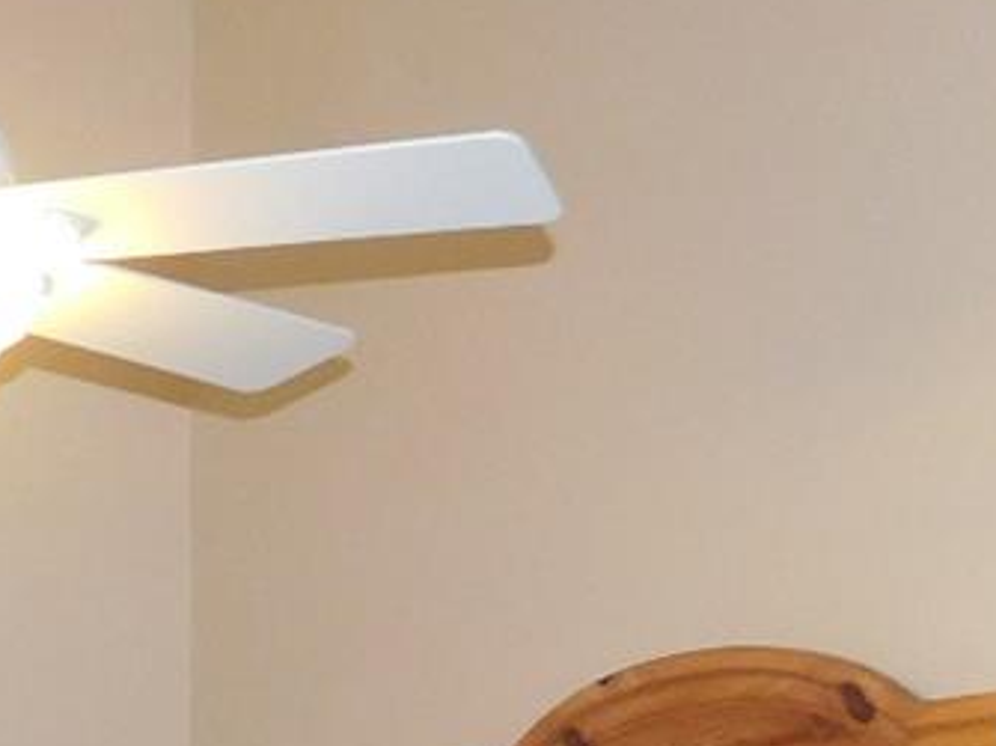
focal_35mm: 103
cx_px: -449
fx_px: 2963
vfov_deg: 13.6
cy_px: 1058
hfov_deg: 17.4
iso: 200
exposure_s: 1/30
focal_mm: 4
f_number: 3
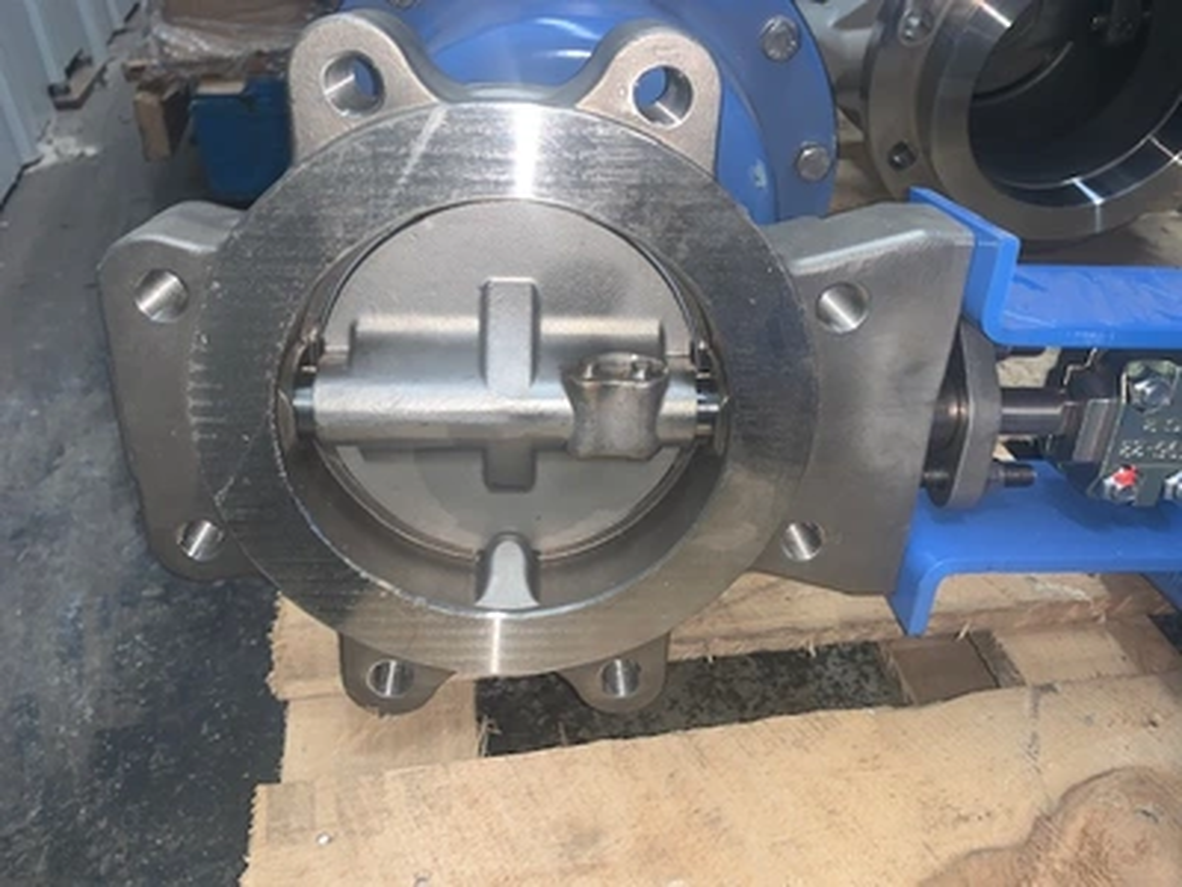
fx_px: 888
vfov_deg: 53.1
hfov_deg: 67.3
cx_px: 591
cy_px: 444
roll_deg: -0.8
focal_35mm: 26
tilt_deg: -37.2
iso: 25
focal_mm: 4.25
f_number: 1.8
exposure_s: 1/9
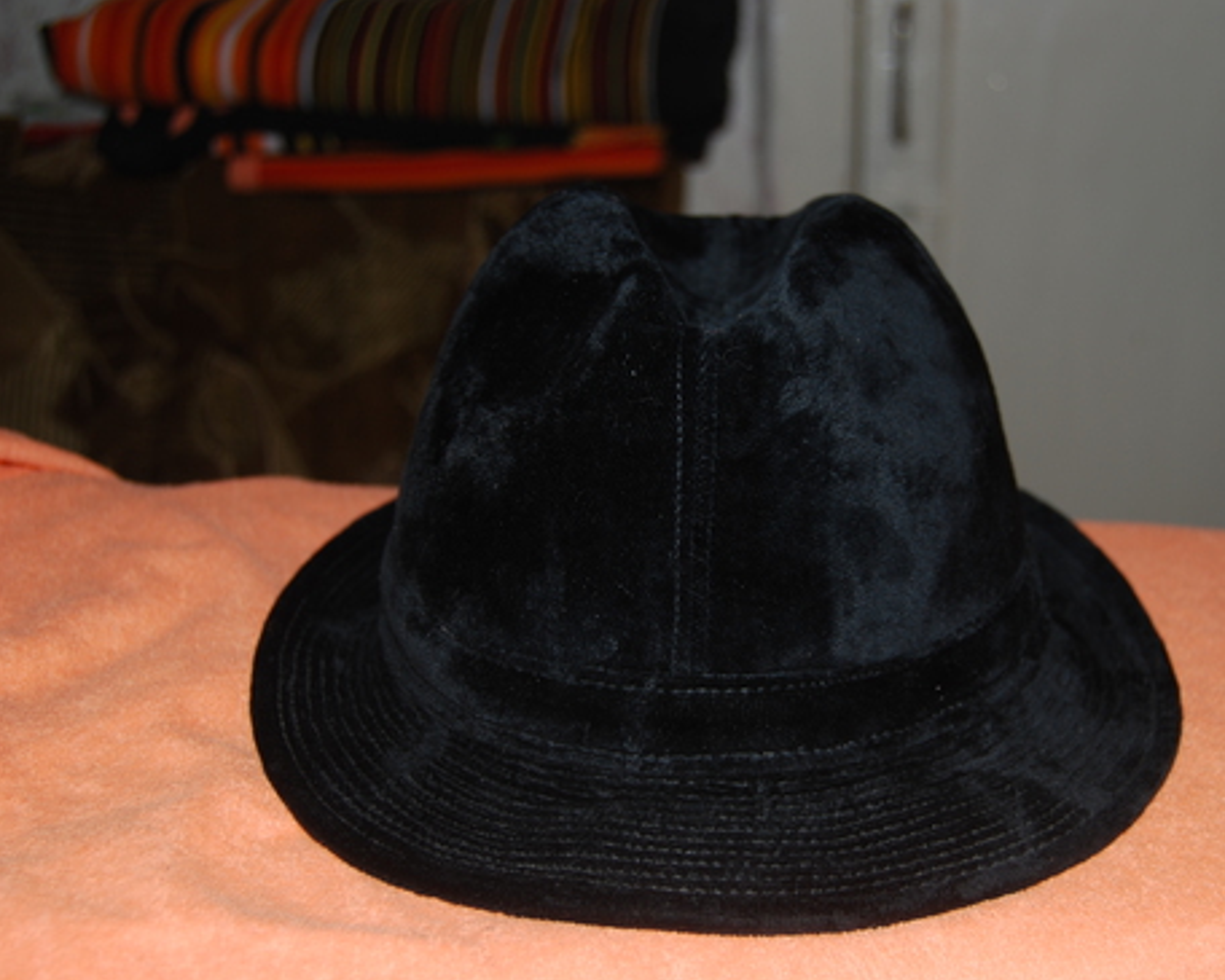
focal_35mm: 51
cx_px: 707
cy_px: 489
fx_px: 1849
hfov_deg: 36.6
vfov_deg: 29.7
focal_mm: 30
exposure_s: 1/125
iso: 100
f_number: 4.2
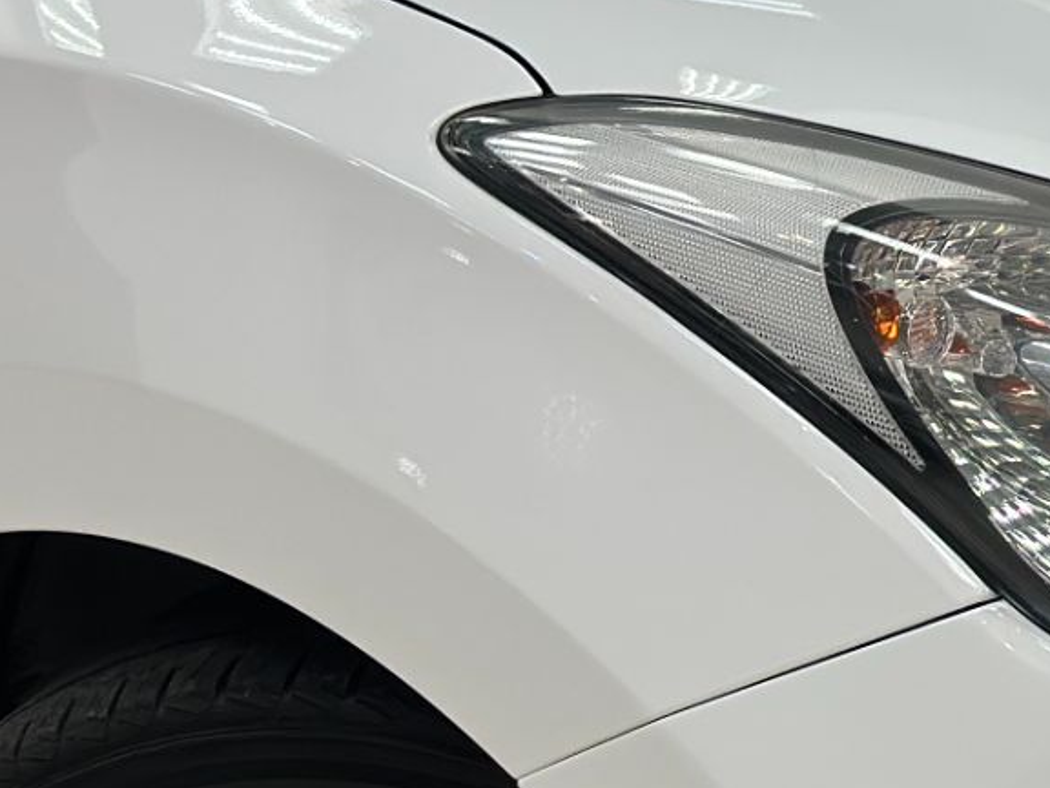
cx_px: 1307
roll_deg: +0.7
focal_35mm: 160
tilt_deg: -20.3
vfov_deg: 9.3
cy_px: 536
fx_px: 4853
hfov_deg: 12.0
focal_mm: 6.86
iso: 64
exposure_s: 1/144
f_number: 1.78
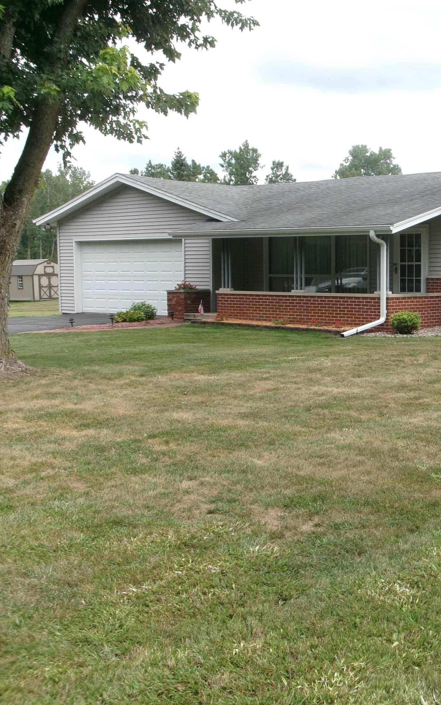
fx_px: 981
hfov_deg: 24.3
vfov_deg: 39.6
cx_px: 430
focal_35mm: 51
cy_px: 352
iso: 100
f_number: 11.8
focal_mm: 6.4
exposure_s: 1/60
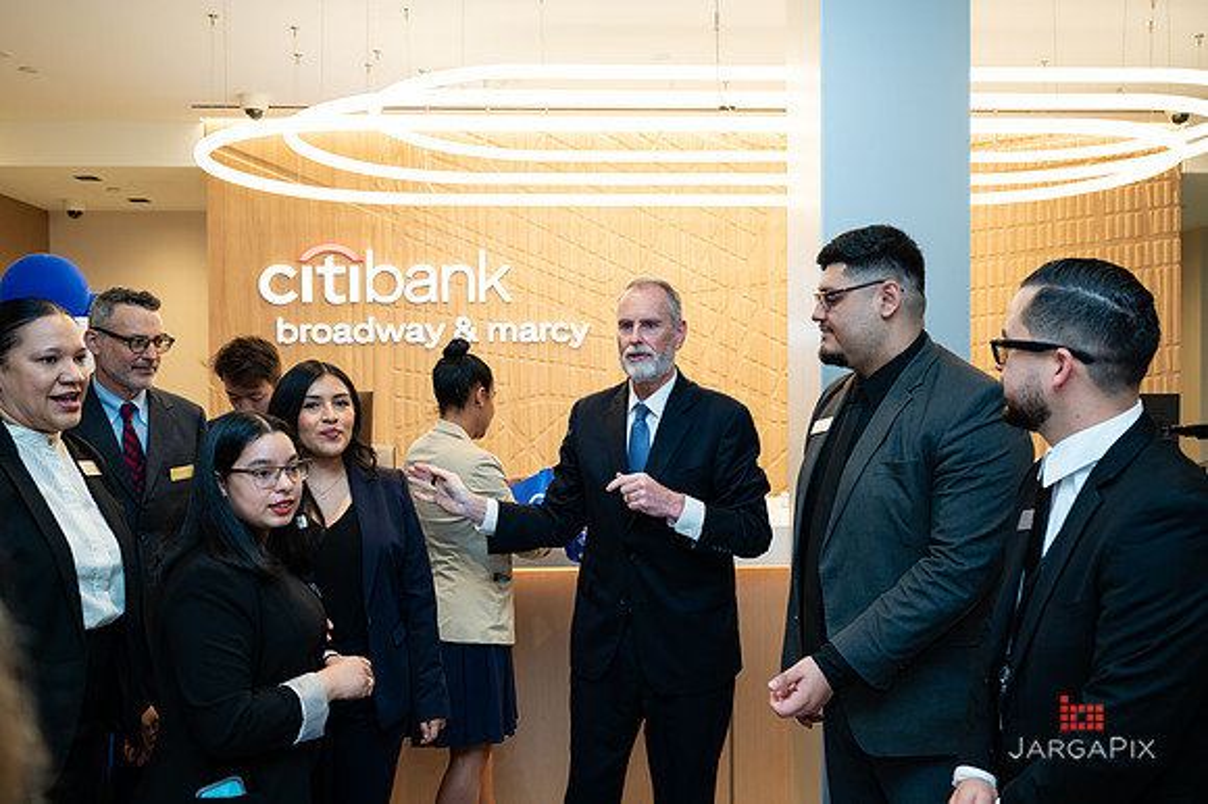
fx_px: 1075
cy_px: 402
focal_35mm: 32
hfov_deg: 58.7
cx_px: 604
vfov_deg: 41.0
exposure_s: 1/160
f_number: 4
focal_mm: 31.5
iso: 400
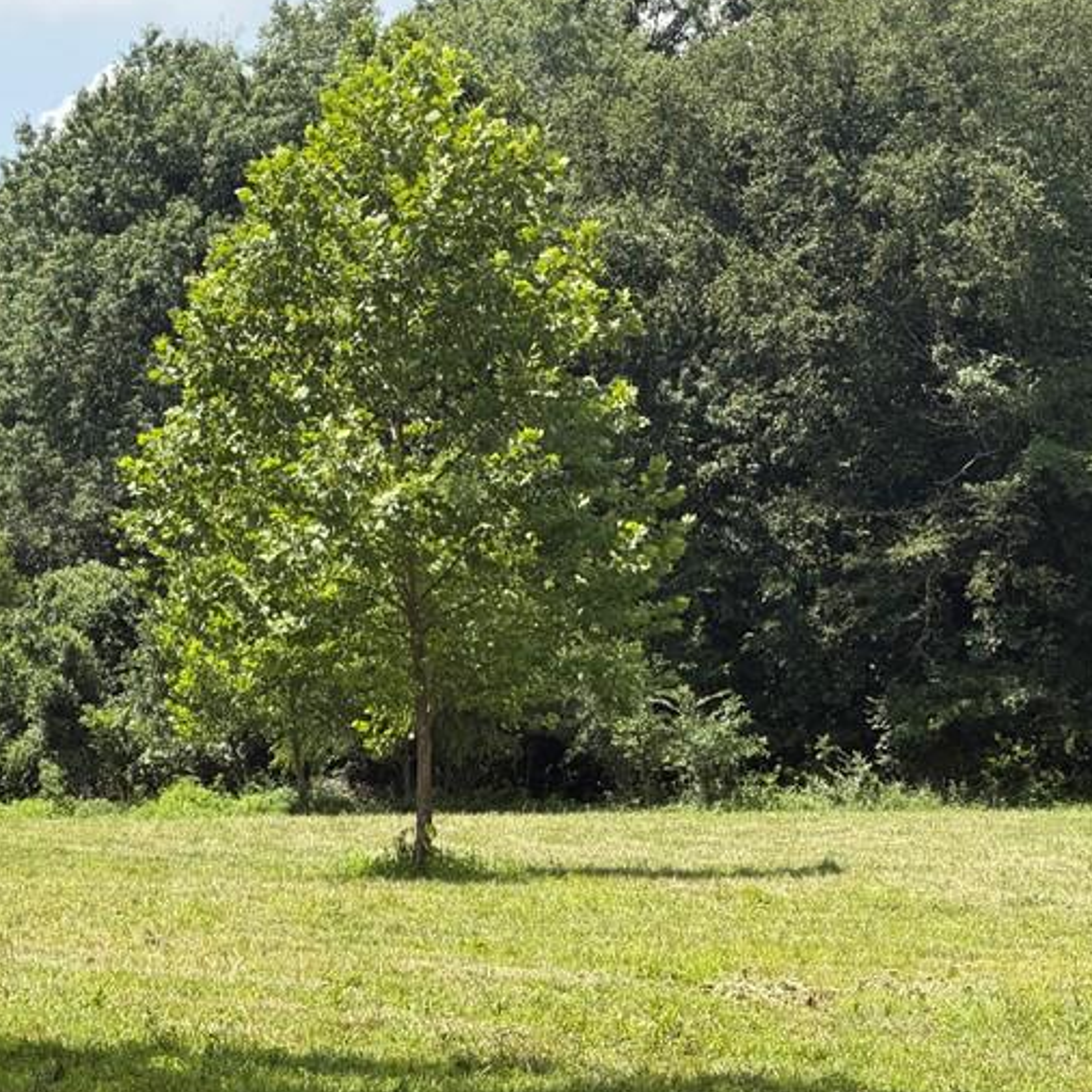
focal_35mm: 179
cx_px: 373
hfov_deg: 9.8
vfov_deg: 9.8
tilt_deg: +1.7
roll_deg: +1.0
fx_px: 6389
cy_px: 488
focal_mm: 16.89
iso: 40
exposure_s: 1/638
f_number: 2.8
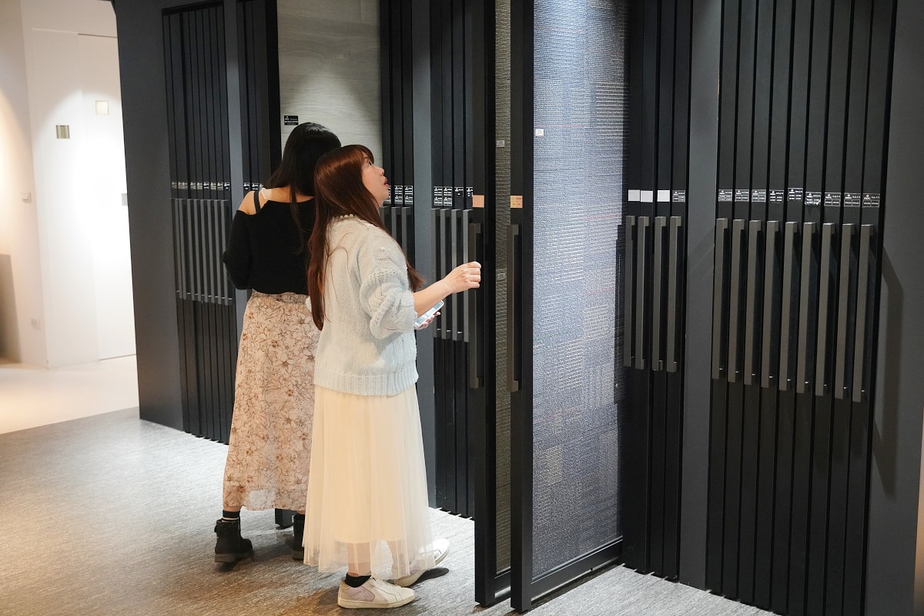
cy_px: 308
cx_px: 462
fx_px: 1027
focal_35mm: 40
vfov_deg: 33.4
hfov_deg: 48.5
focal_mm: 40
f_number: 2.8
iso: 5000
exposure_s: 1/160
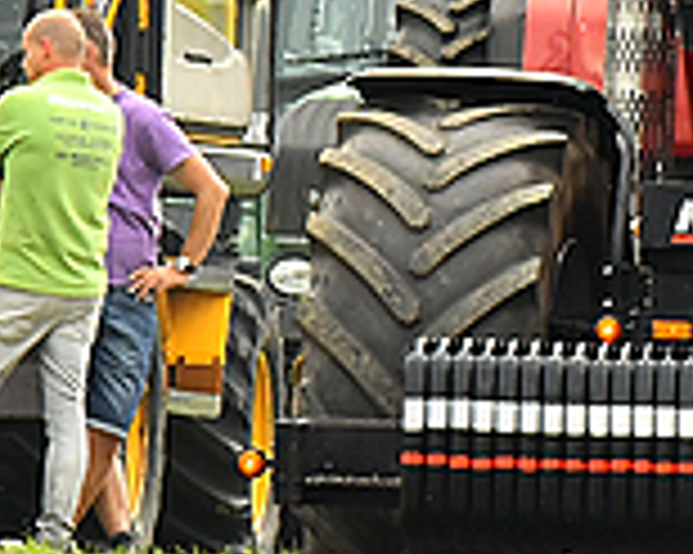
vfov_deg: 0.8
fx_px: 37551
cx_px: 945
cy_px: 124
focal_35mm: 1832
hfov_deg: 1.1
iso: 500
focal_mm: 250
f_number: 9
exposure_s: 1/800
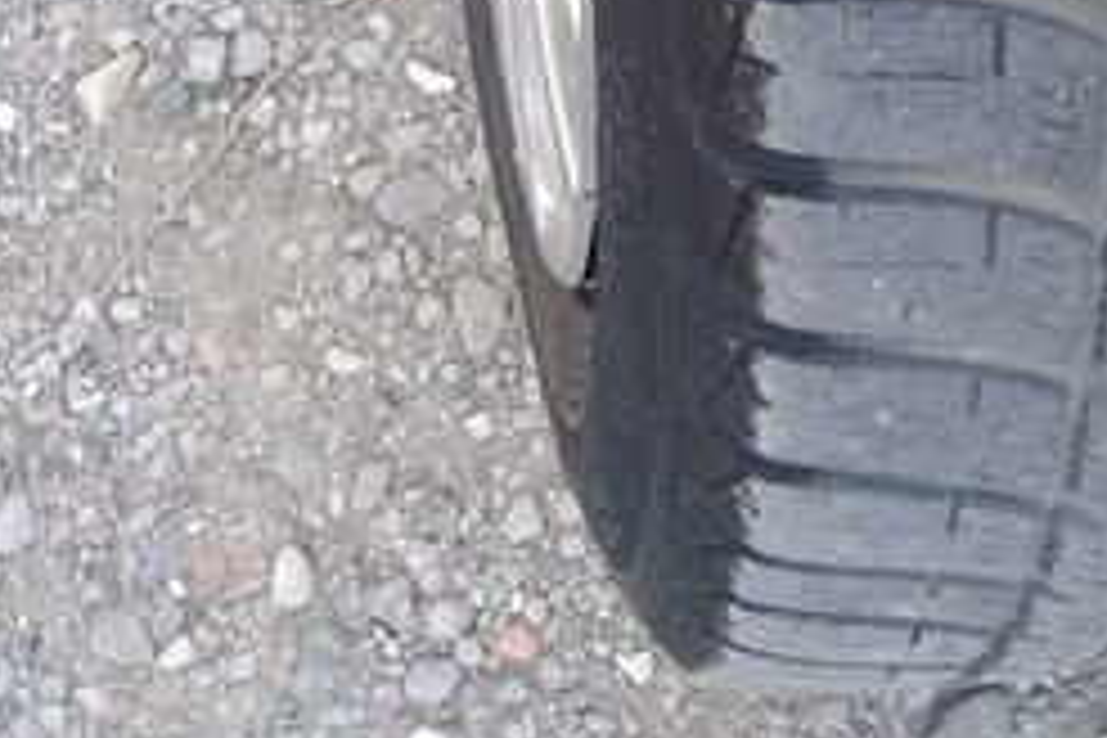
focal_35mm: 65
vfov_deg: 19.0
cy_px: -284
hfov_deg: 30.7
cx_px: 738
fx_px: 1999
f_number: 2.2
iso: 64
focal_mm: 3.3
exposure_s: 1/100
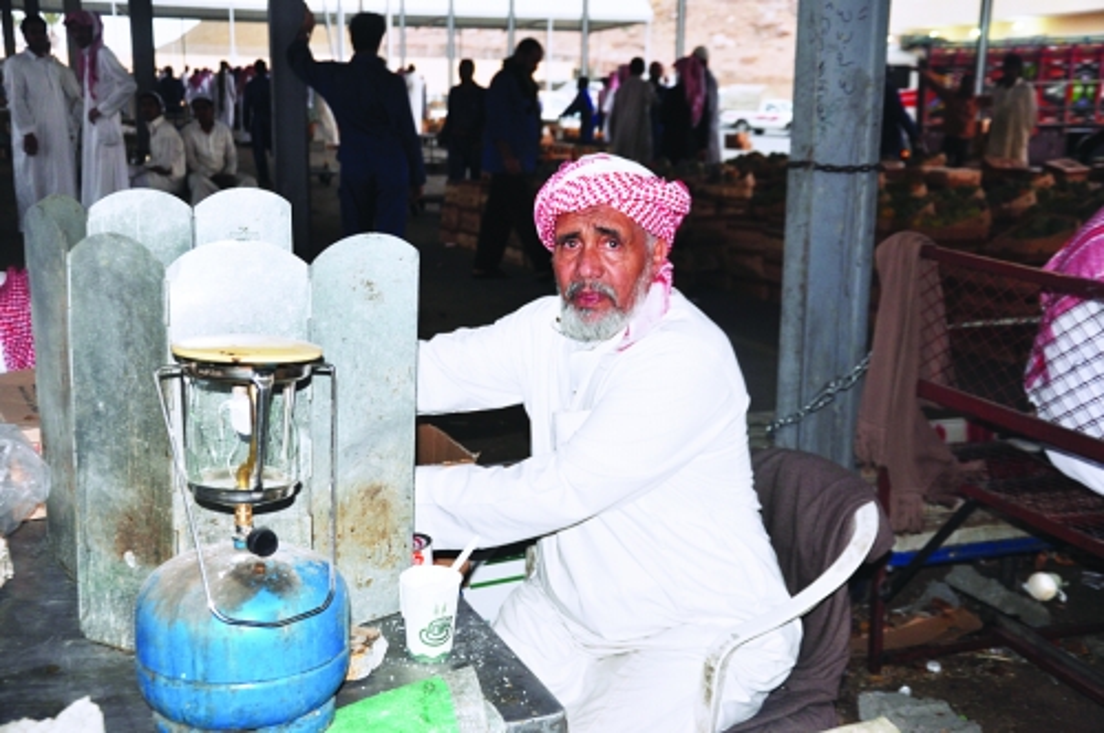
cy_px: 366
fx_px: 1286
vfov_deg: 31.8
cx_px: 552
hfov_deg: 46.5
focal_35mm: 42
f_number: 4
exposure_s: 1/60
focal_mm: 28
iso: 200
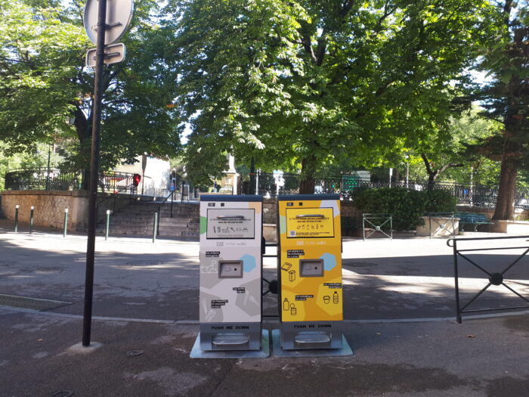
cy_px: 198
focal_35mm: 27
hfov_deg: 65.3
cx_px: 264
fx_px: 413
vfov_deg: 51.4
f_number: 1.9
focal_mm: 3.6
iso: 40
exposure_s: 1/129
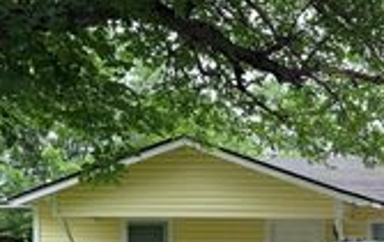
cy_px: 301
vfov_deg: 16.4
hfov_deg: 25.3
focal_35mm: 76
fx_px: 797
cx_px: 412
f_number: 1.78
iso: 80
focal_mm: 6.76
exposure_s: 1/1091
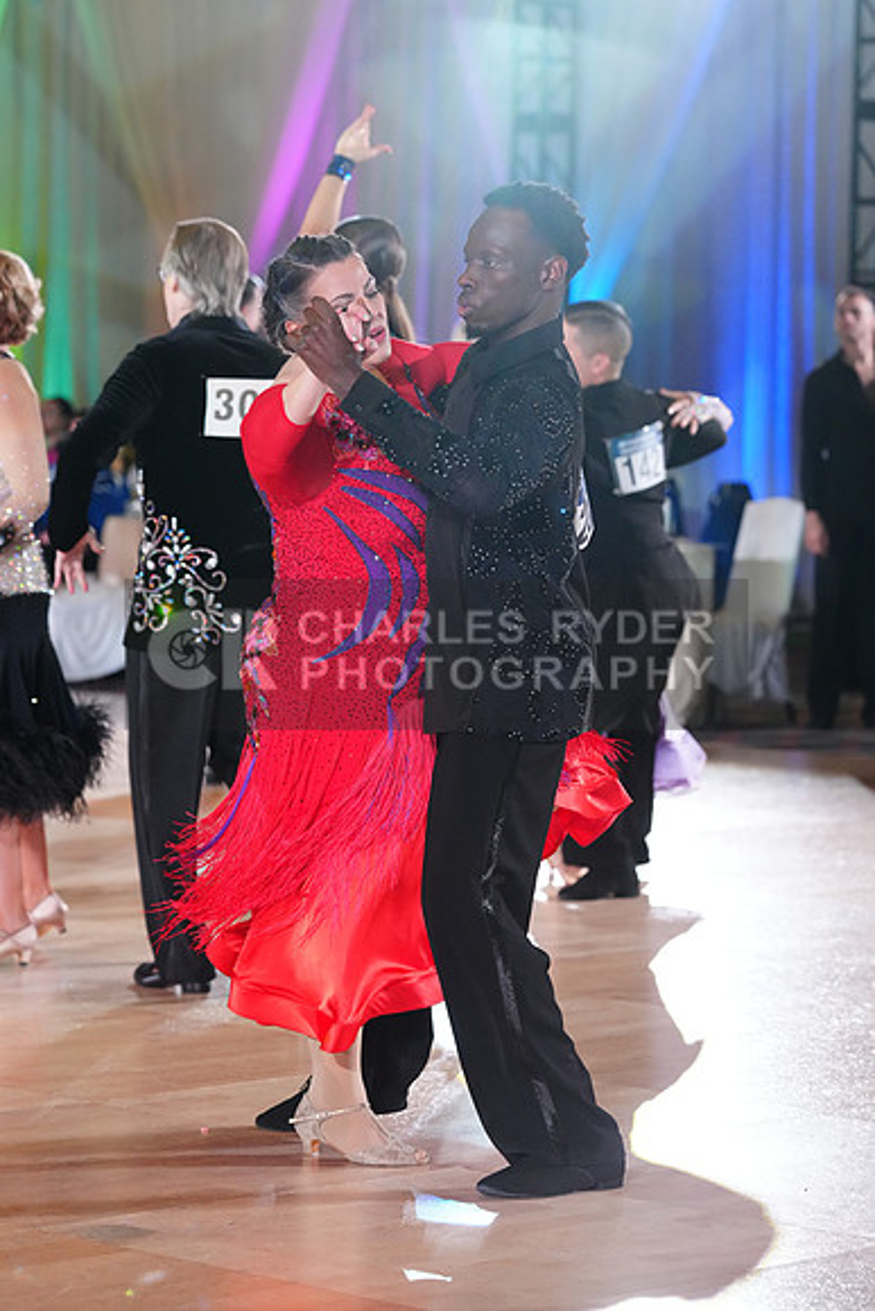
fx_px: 4408
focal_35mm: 121
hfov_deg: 11.3
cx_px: 438
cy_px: 656
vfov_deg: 16.9
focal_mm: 121
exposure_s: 1/400
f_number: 4
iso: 3200
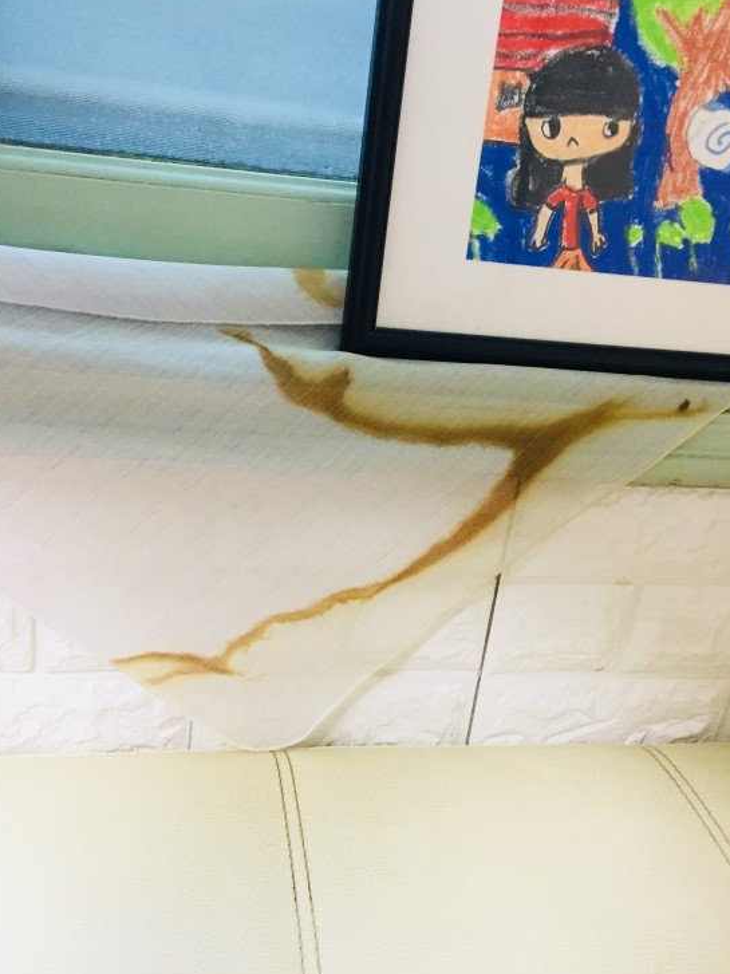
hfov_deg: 42.9
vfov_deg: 55.2
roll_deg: -7.3
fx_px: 928
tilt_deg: -19.6
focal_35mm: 33
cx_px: 363
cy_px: 433
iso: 160
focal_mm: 4.15
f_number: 2.2
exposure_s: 1/30
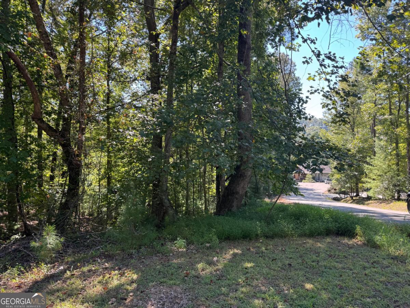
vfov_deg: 56.8
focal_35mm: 24
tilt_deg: -4.4
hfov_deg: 71.6
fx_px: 284
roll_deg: -0.5
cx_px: 205
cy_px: 154
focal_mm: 6.76
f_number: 1.78
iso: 64
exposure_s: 1/258
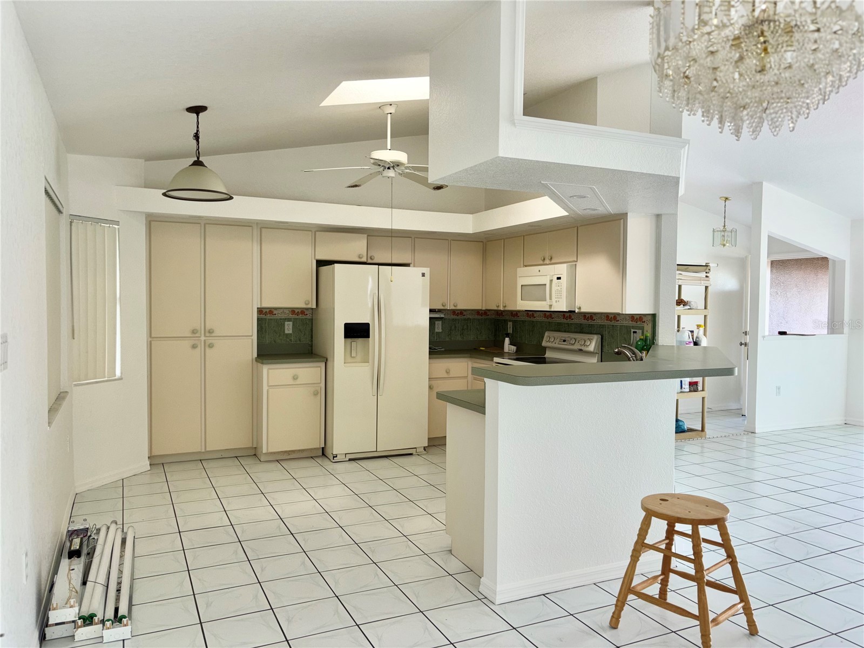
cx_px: 432
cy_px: 324
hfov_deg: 67.3
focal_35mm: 26
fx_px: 649
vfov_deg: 53.1
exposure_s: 1/27
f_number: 1.6
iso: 40
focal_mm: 5.96
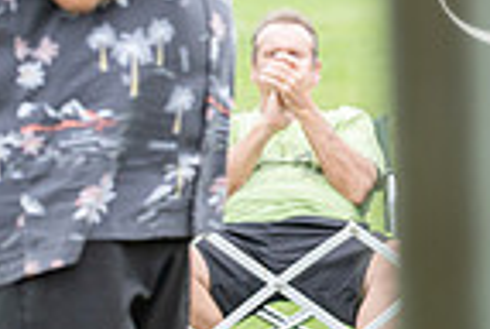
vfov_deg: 2.5
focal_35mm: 554
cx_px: 932
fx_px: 7556
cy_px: 108
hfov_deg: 3.7
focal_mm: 137
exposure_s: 1/400
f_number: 4.5
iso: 400
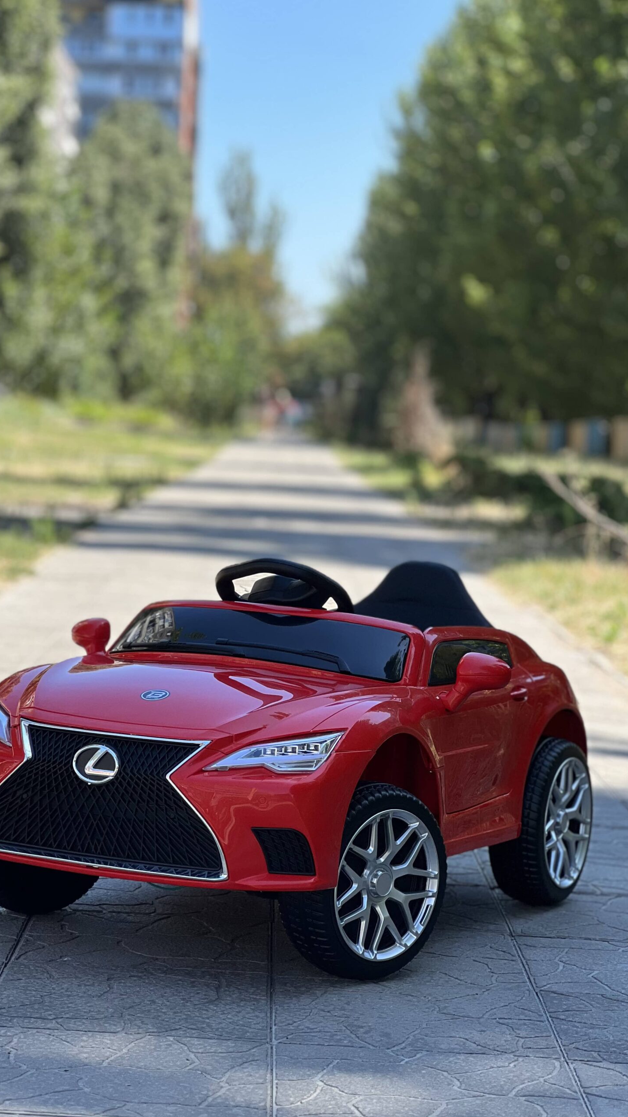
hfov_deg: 14.4
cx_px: 242
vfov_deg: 25.3
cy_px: 559
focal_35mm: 84
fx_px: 2487
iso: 25
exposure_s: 1/264
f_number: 2.8
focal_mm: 9
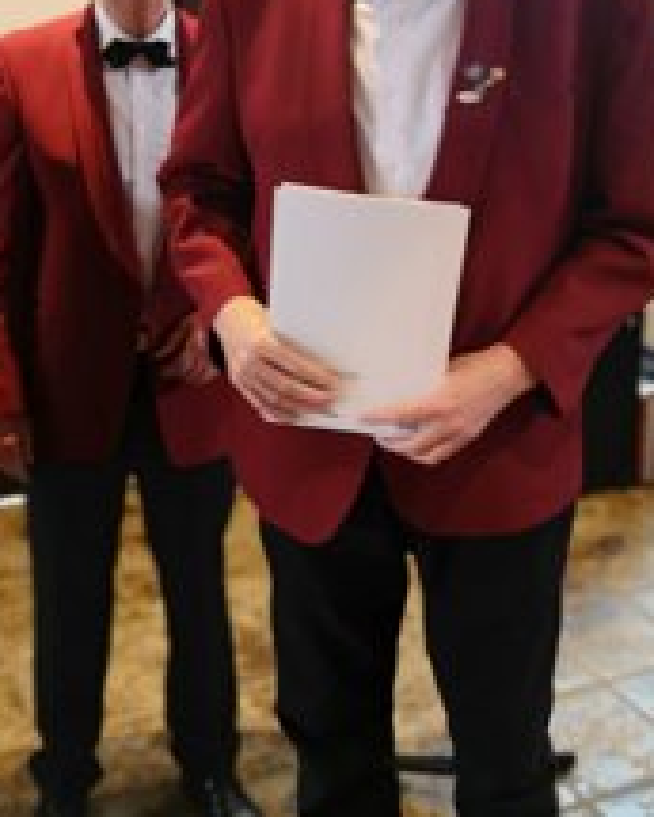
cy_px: 220
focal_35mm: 49
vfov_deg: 37.3
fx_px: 1186
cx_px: 240
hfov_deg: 30.7
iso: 640
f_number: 1.8
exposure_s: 1/50
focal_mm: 5.58
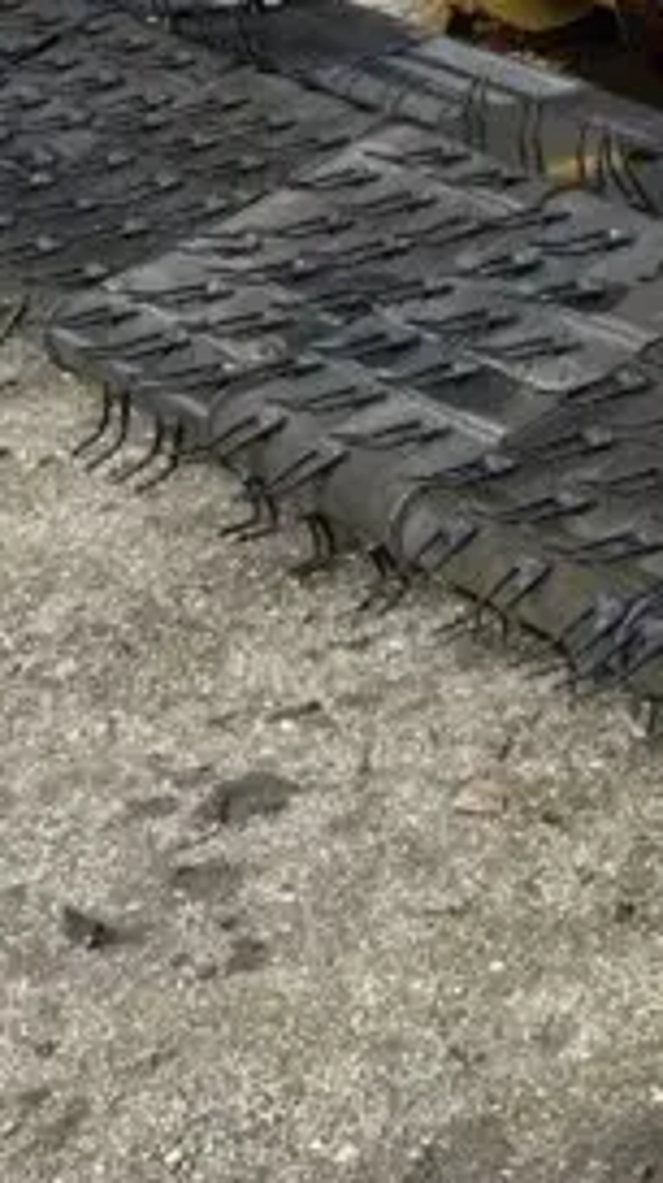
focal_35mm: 92
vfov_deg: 23.1
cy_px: 364
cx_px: 1027
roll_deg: +2.0
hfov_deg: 12.4
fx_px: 2883
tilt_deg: -21.2
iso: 80
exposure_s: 1/1374
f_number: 1.78
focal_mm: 6.86
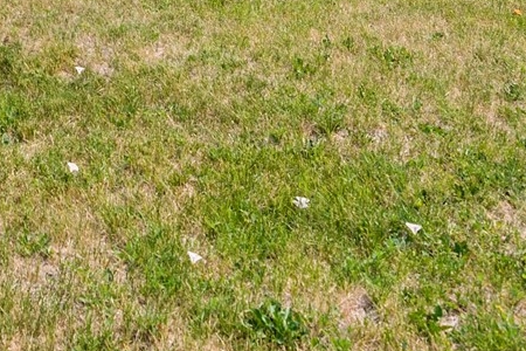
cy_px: -265
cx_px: -157
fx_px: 935
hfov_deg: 26.6
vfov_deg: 17.5
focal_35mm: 64
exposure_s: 1/640
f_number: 7.1
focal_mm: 17
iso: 100
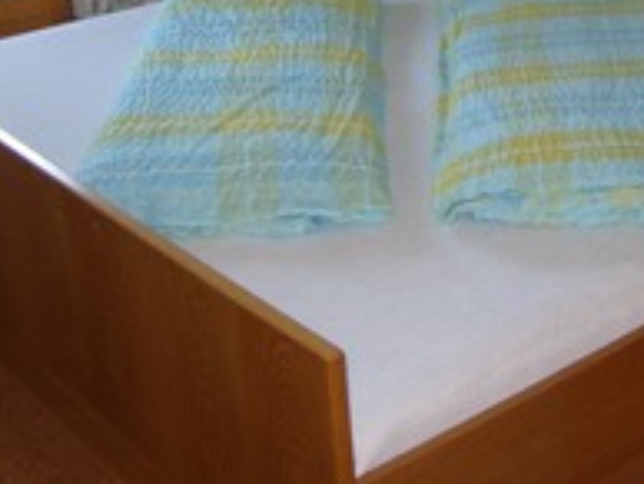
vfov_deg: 19.9
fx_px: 1341
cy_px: 17
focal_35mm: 72
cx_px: 498
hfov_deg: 26.6
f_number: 2.8
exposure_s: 1/30
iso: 100
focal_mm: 7.4
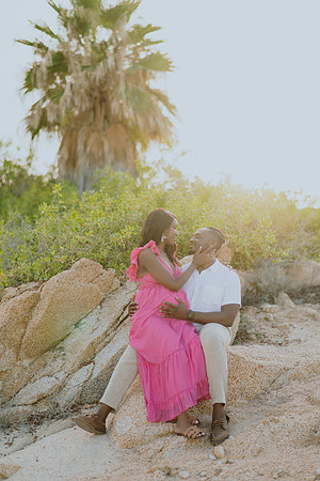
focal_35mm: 58
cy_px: 240
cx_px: 160
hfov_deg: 23.4
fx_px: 773
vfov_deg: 34.5
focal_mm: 58
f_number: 1.8
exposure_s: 1/800
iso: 100
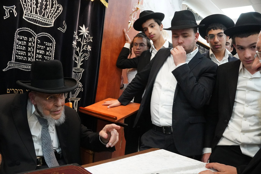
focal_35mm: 27
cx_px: 130
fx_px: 196
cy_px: 87
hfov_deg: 67.4
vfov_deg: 47.9
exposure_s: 1/250
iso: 5000
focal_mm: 18
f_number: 6.3
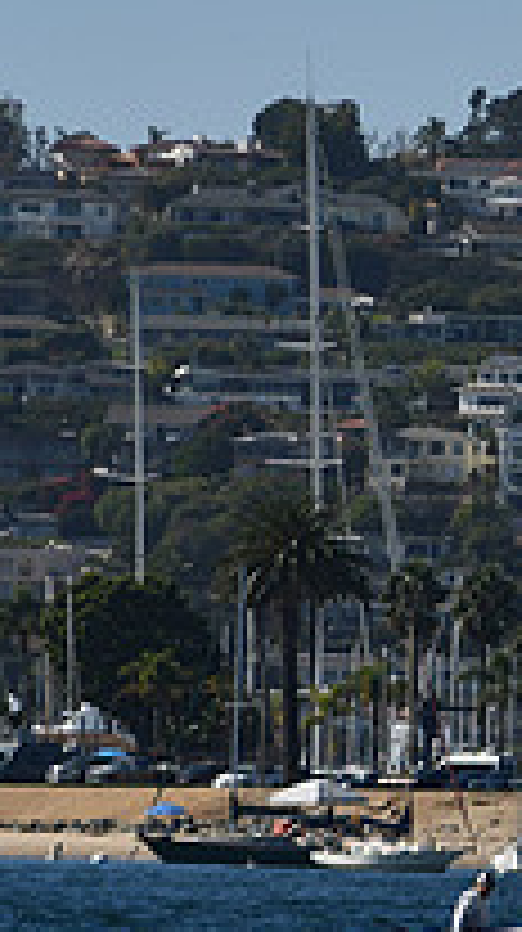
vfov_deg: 3.2
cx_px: 1030
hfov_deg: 1.8
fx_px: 16805
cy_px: 646
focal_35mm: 681
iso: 200
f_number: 7.1
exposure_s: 1/1600
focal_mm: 155
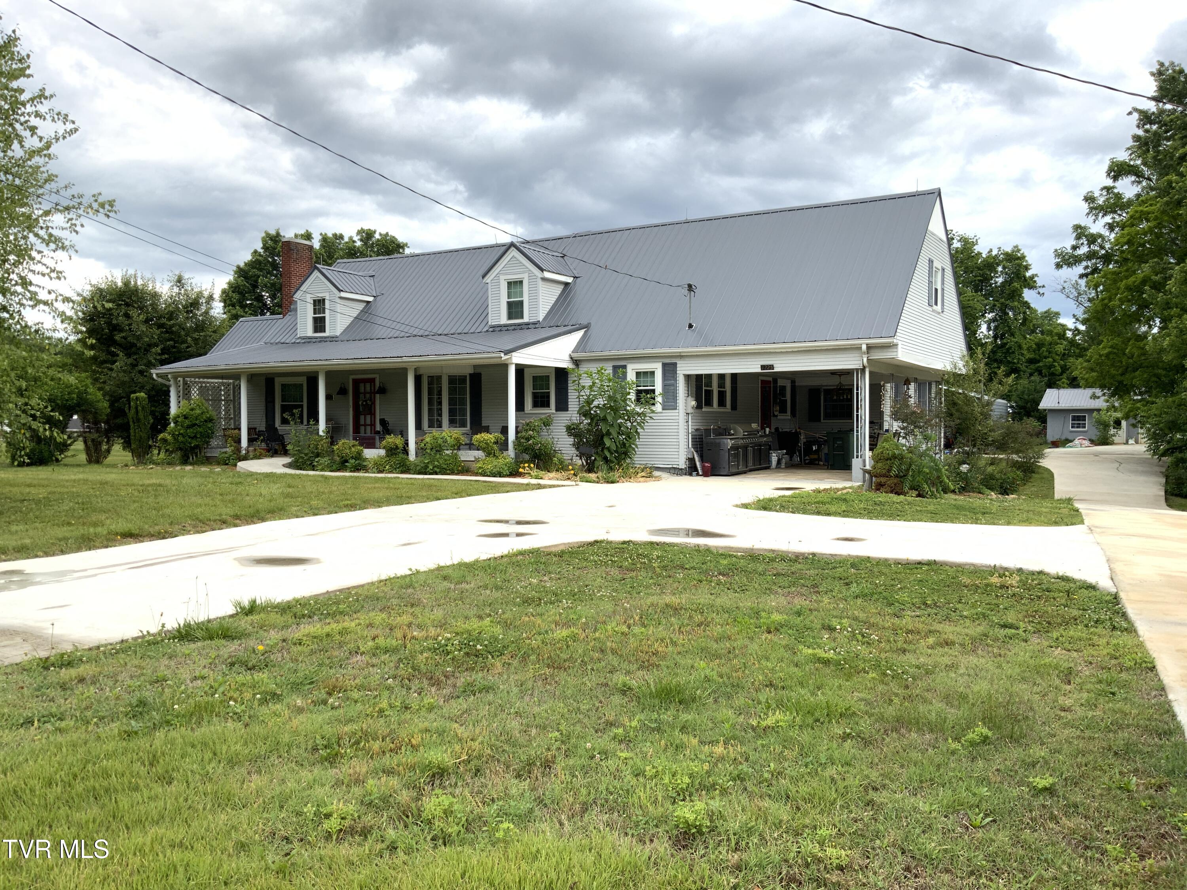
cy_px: 445
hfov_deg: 61.7
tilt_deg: -2.2
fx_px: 994
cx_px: 594
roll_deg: -1.2
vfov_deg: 48.2
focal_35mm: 29
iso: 16
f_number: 1.8
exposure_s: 1/599
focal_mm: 3
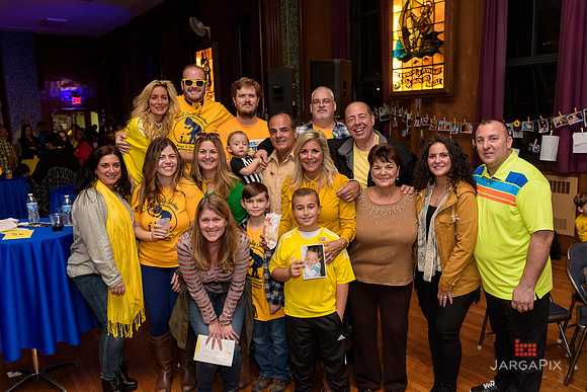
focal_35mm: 31
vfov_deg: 42.3
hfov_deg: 60.3
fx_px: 506
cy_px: 196
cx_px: 294
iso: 1000
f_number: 4
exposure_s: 1/125
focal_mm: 31
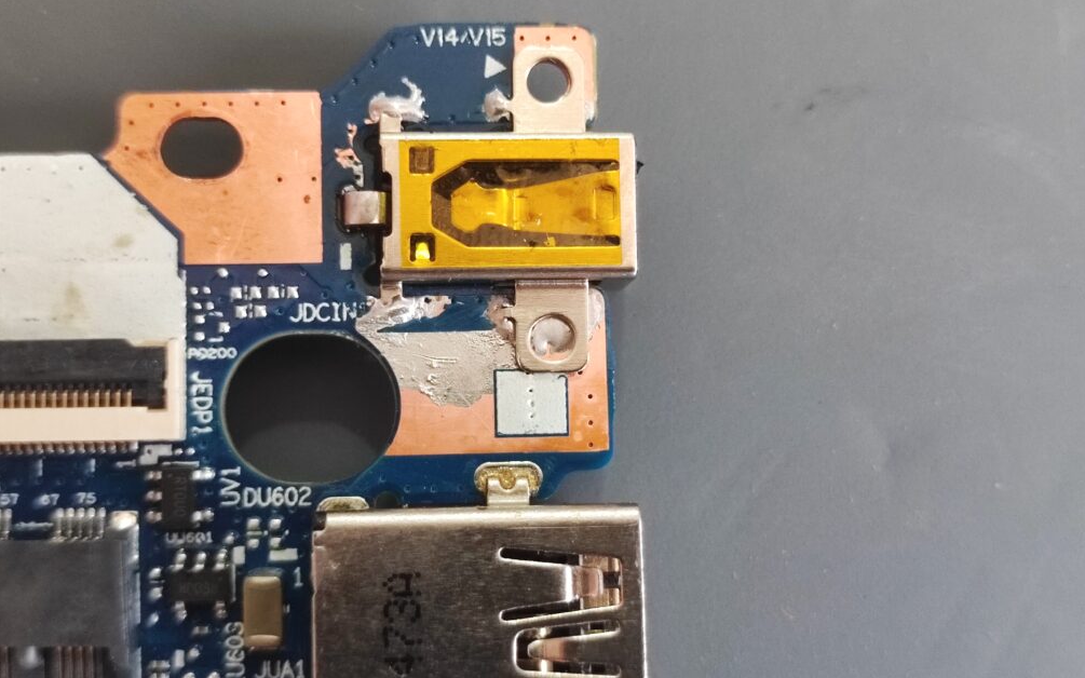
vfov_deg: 45.9
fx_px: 798
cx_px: 533
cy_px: 299
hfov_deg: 68.4
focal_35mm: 27
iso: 1104
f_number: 1.75
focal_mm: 5.96
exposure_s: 1/100
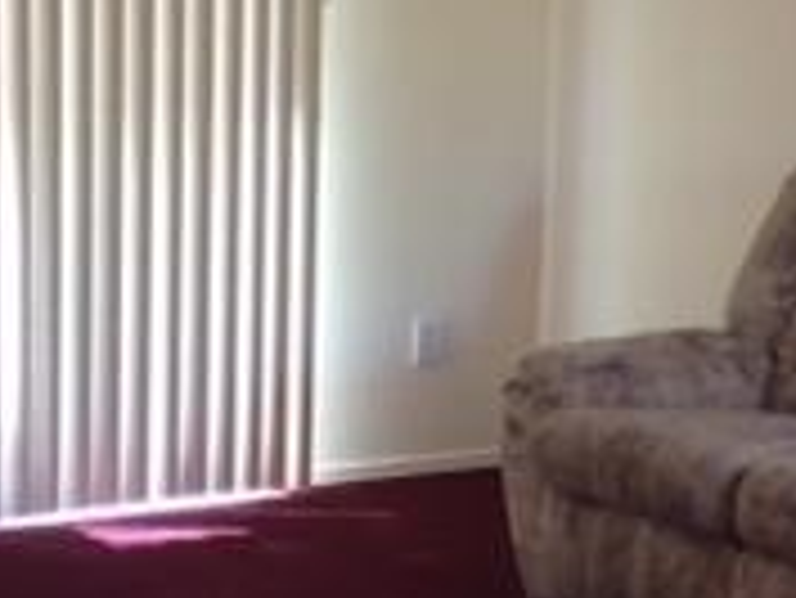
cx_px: 418
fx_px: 2738
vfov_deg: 12.4
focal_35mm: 119
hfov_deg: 16.5
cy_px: 405
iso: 40
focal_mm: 3.3
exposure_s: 1/24
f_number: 2.4
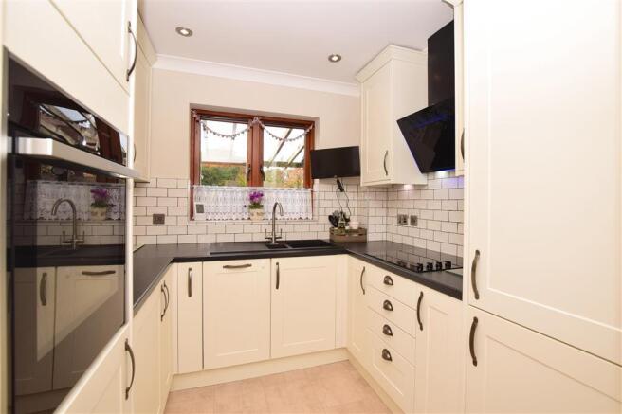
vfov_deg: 77.3
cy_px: 207
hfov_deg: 100.4
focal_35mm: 15
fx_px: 259
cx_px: 311
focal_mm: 10
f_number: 6.3
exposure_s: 1/160
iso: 400
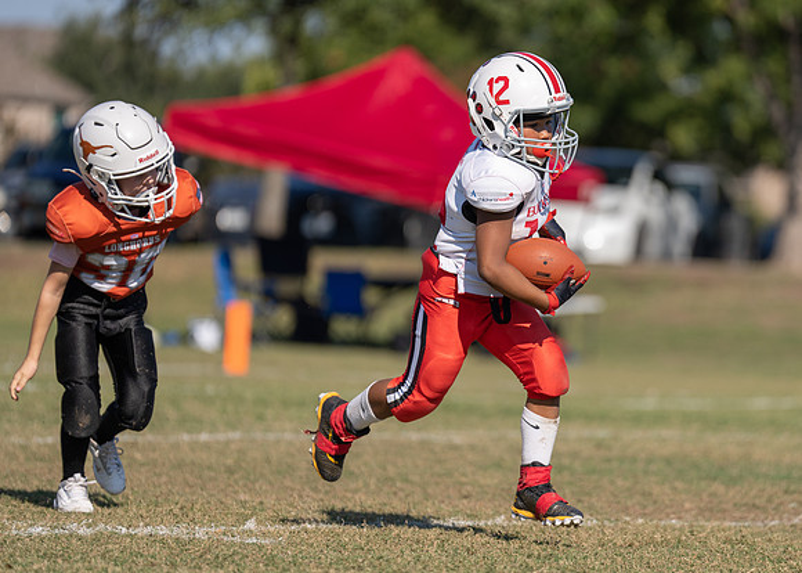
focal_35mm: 268
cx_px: 548
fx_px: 6101
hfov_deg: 7.5
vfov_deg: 5.4
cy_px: 268
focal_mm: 200
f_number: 2.8
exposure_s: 1/2500
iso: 100
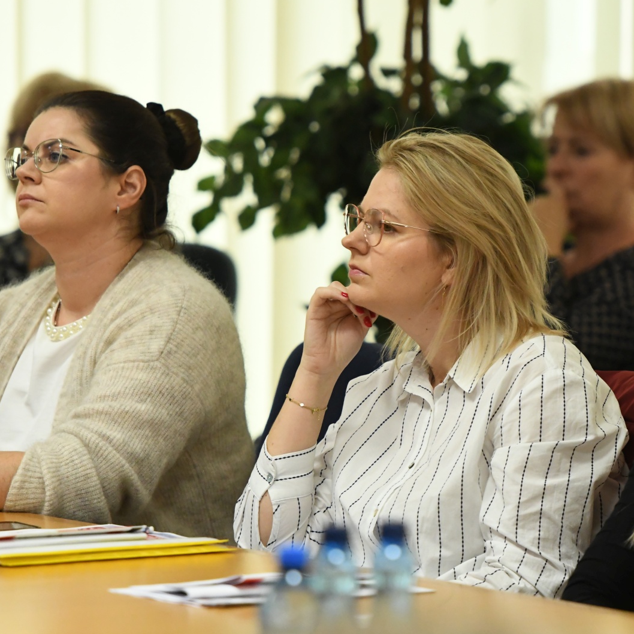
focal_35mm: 342
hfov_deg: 5.1
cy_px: 318
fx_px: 7087
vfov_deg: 5.1
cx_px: 410
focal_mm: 170
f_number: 2.8
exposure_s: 1/640
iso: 4000
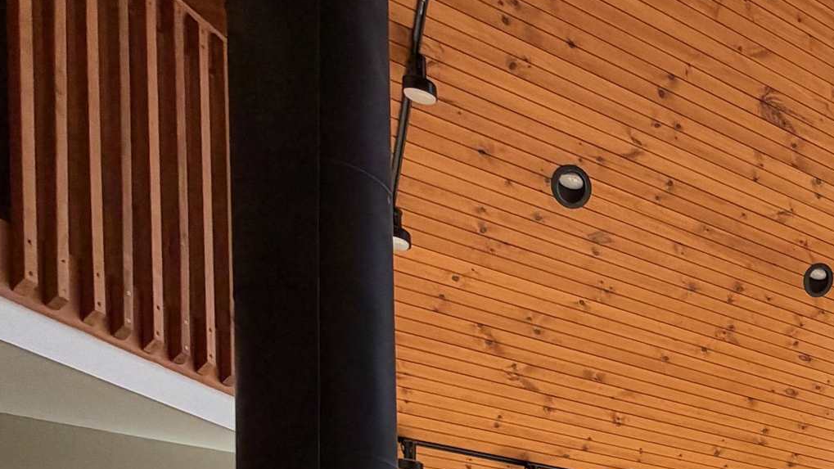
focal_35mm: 46
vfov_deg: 20.5
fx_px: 1017
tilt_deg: -1.2
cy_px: 782
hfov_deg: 32.4
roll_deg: +1.2
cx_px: 1107
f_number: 2.2
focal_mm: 2.22
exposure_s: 1/123
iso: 50
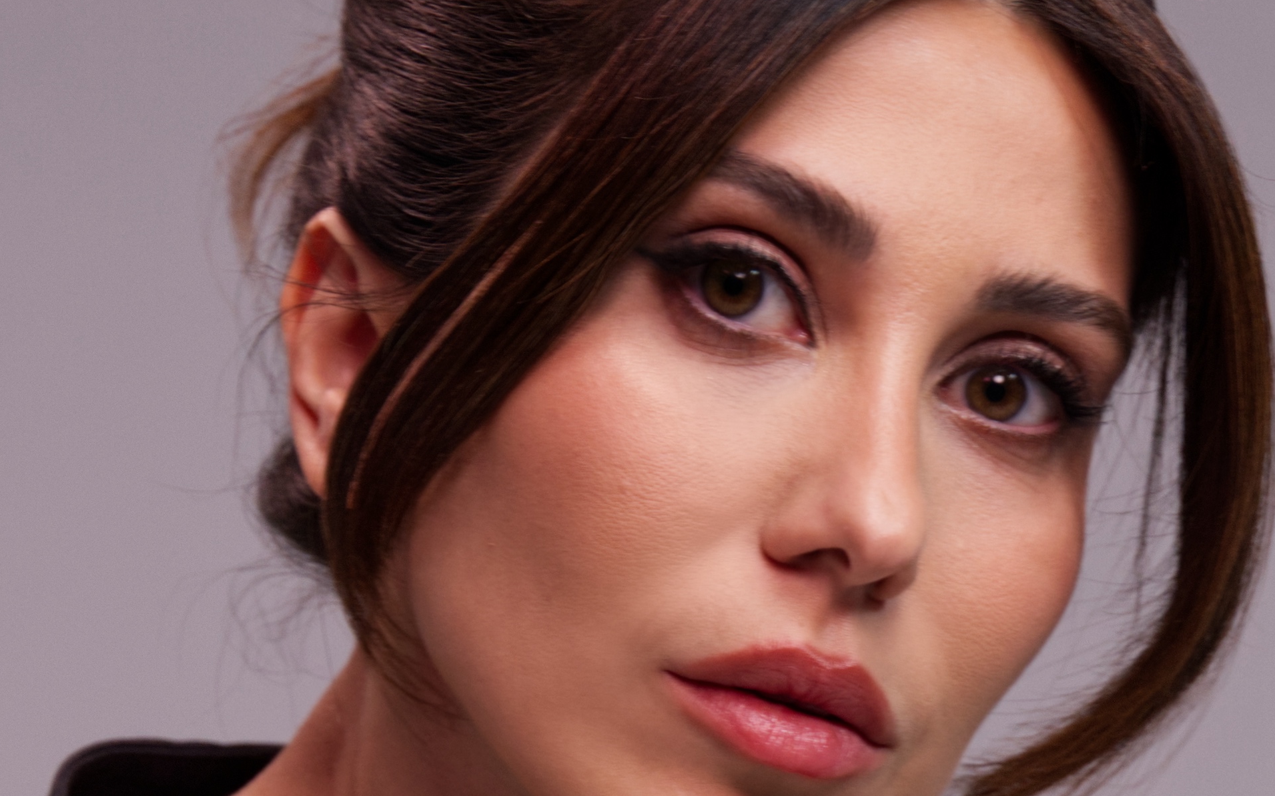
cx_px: 1009
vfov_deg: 5.1
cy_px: 1105
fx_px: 8831
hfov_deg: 8.2
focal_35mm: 254
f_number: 2.8
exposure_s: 1/125
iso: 320
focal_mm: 52.7
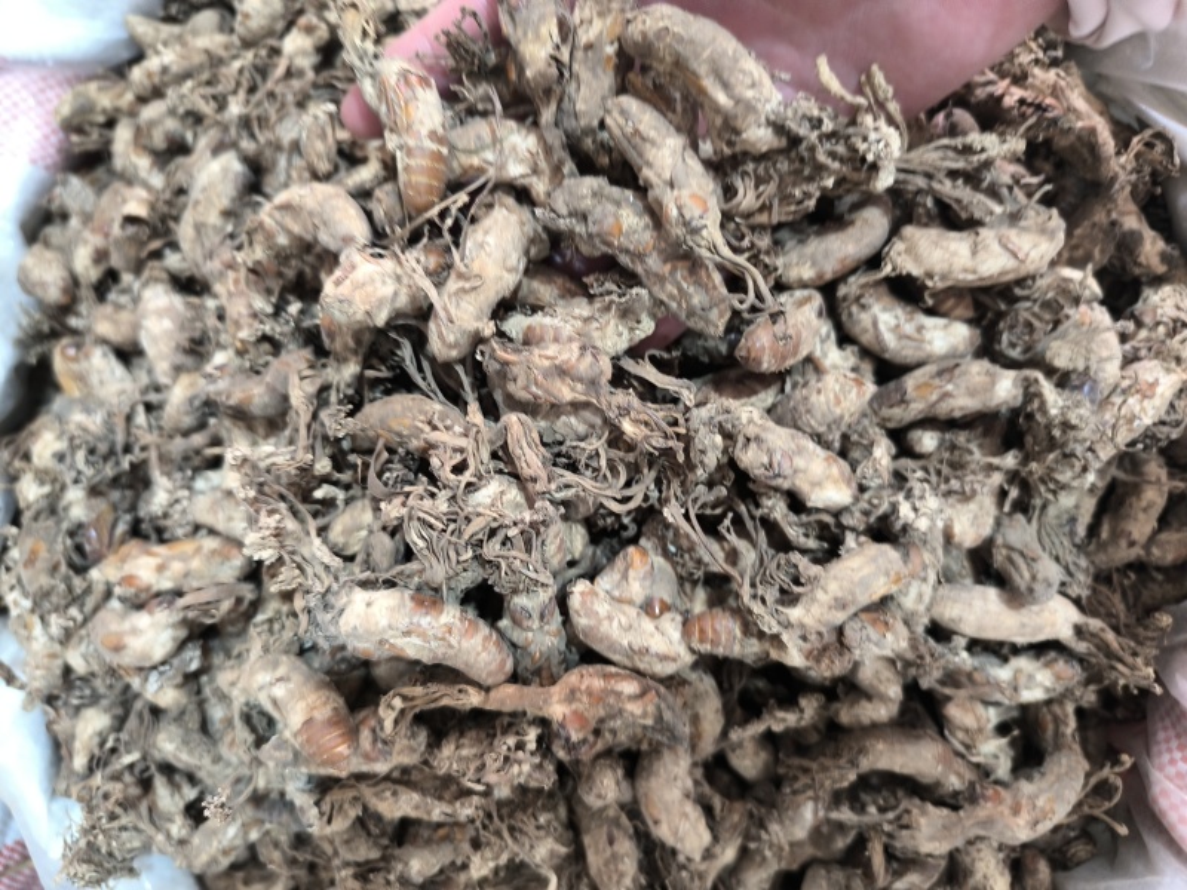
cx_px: 594
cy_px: 445
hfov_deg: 73.9
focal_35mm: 23
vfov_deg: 58.9
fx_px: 789
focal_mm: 6.14
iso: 1000
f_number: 1.65
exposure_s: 1/25
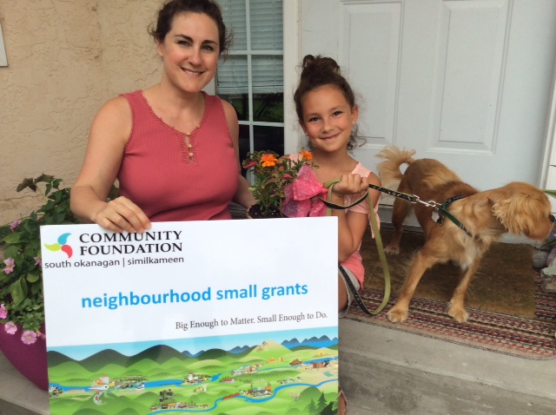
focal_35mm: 33
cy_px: 208
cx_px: 278
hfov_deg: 55.4
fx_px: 529
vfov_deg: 42.8
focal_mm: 3.3
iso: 32
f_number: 2.4
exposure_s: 1/344
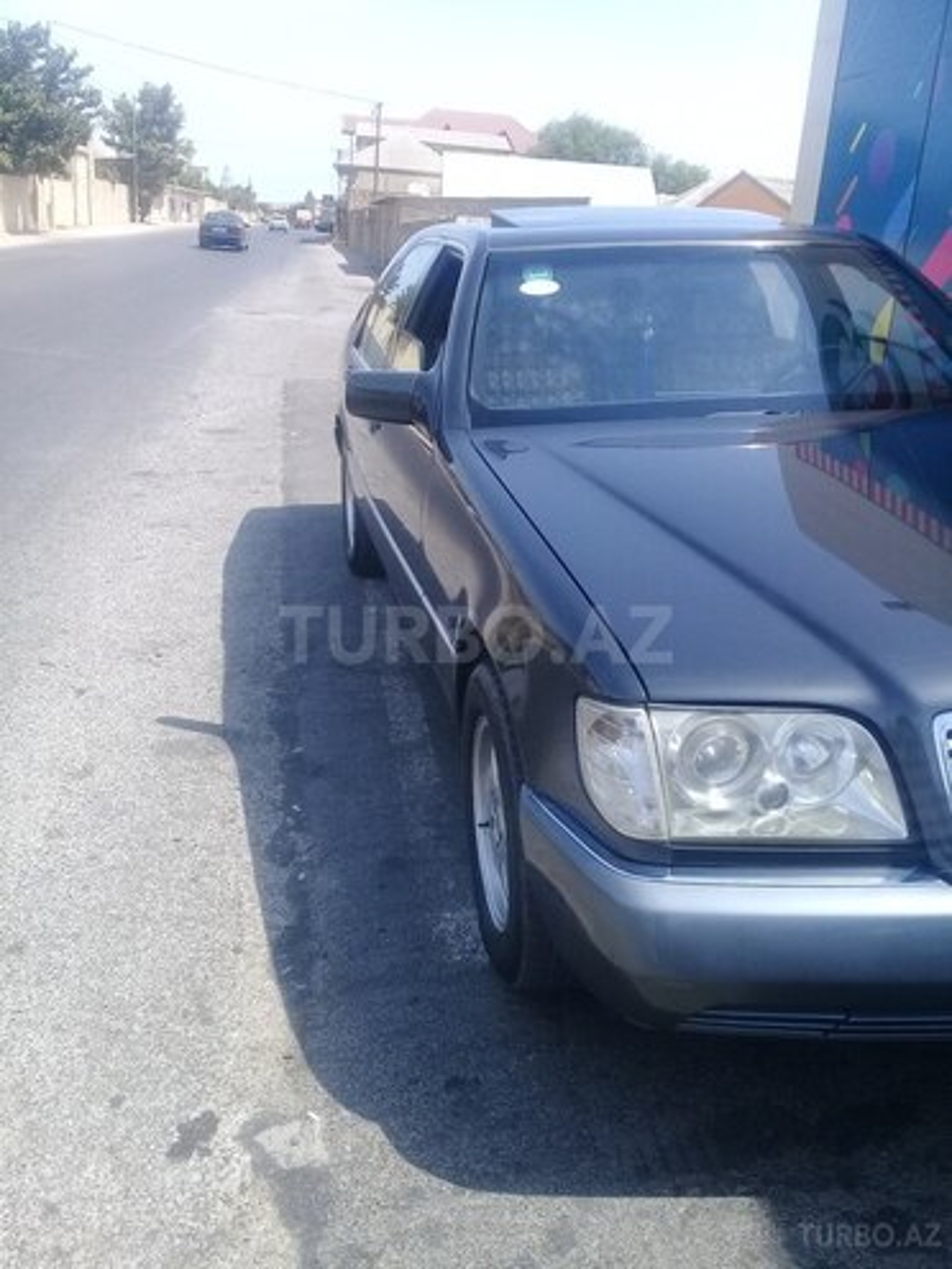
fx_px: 1137
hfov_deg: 45.4
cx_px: 476
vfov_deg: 58.4
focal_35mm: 31
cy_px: 634
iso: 50
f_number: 2.2
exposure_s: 1/747
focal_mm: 3.3
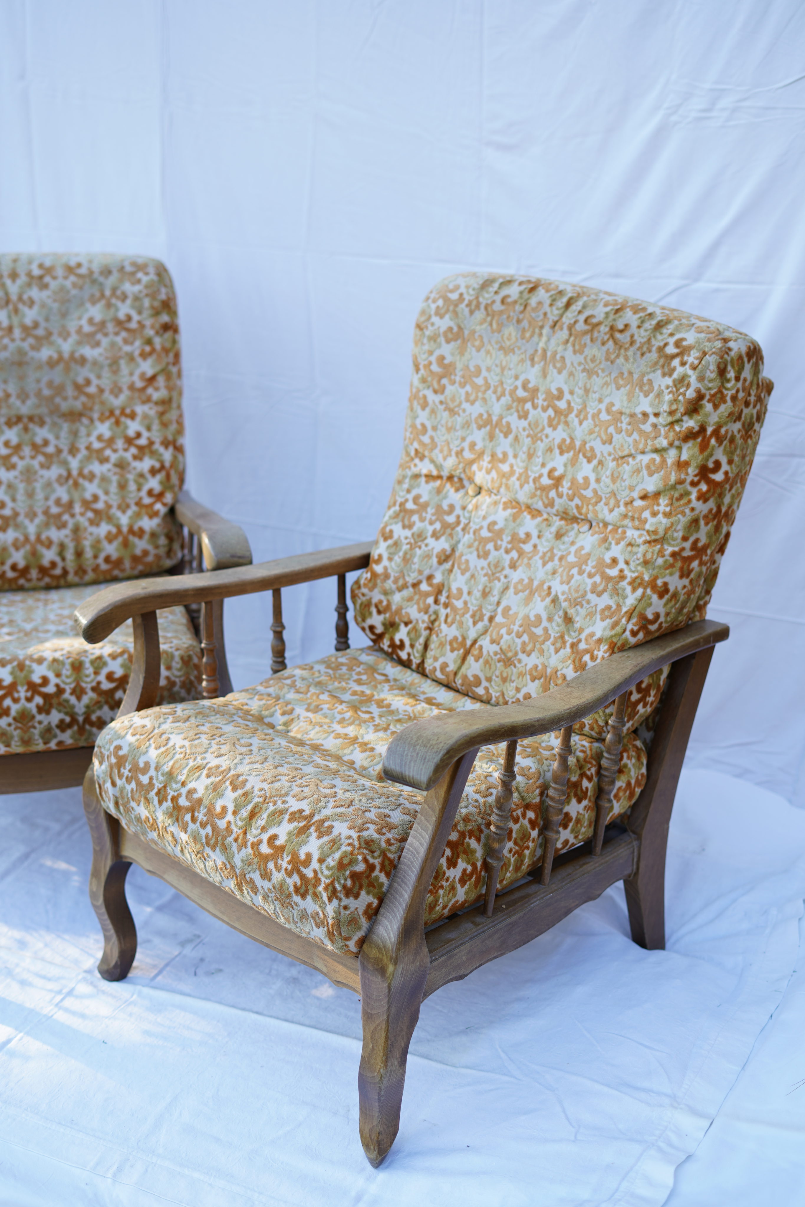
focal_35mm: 50
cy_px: 604
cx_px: 402
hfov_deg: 27.0
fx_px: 1677
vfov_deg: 39.6
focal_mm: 50
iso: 160
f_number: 2.5
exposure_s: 1/400
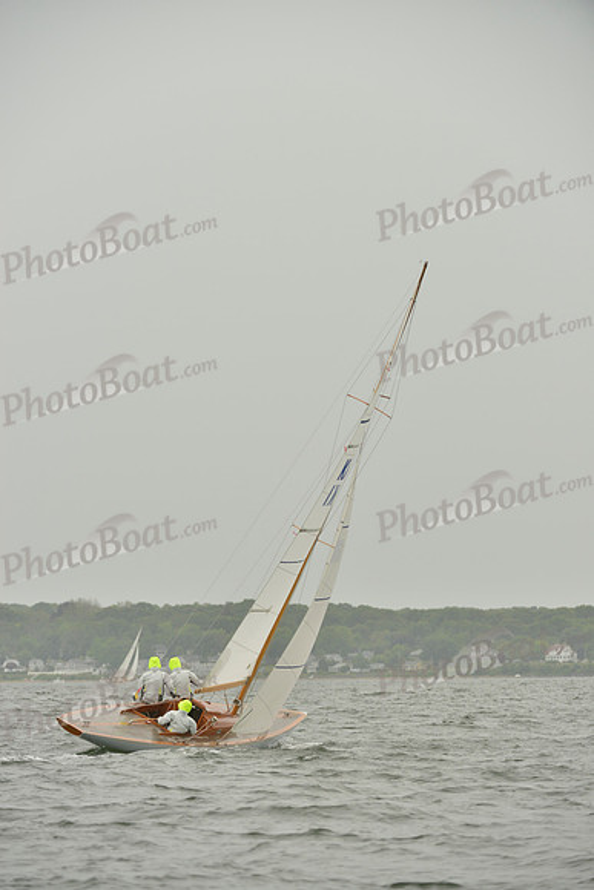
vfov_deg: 10.3
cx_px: 297
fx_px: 4947
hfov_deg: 6.9
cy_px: 445
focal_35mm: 200
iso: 400
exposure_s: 1/640
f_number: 5
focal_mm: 200
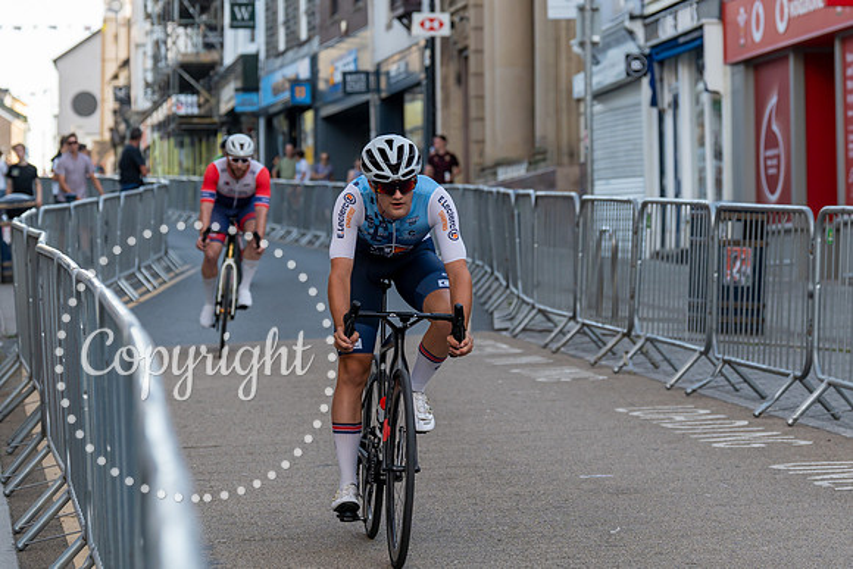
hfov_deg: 14.5
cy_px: 126
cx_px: 347
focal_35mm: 142
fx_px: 3355
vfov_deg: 9.7
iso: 320
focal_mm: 91
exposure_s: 1/640
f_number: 4
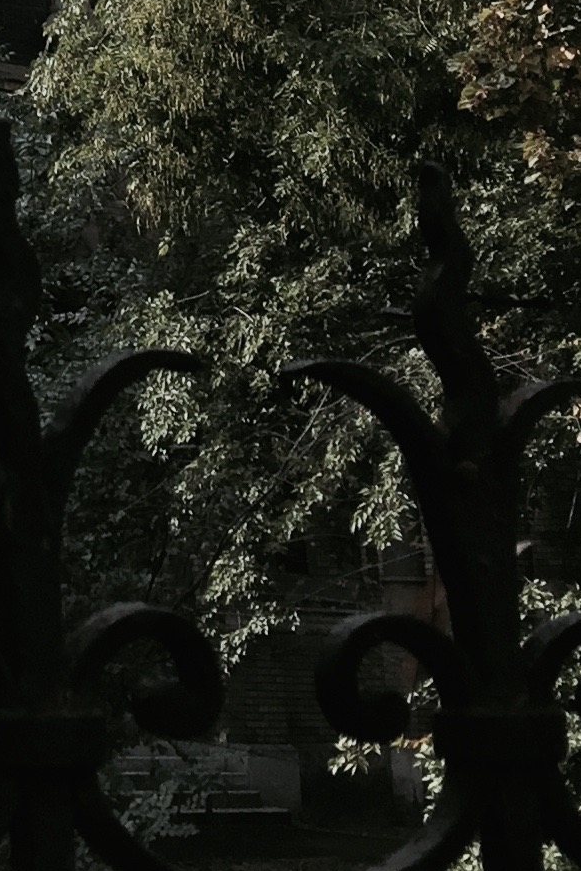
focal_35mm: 113
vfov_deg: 17.1
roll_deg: -0.6
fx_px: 2734
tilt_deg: +18.7
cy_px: -247
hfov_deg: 11.5
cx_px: -381
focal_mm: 4.15
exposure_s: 1/1522
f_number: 2.2
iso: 32
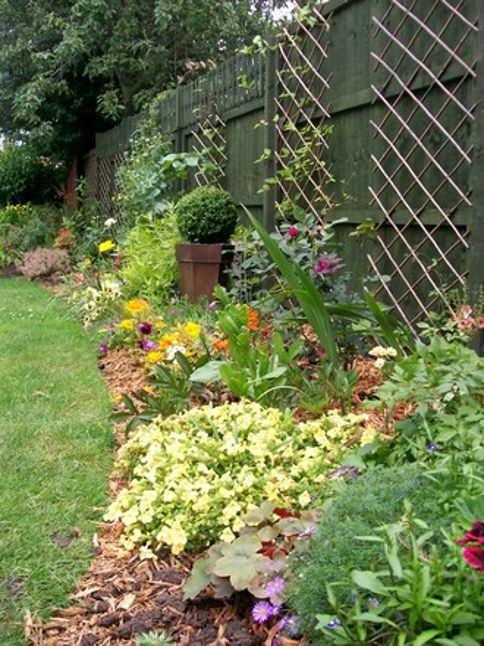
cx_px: 242
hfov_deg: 39.7
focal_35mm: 36
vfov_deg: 51.4
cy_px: 323
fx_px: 671
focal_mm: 6
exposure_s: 1/206
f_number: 2.7
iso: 80
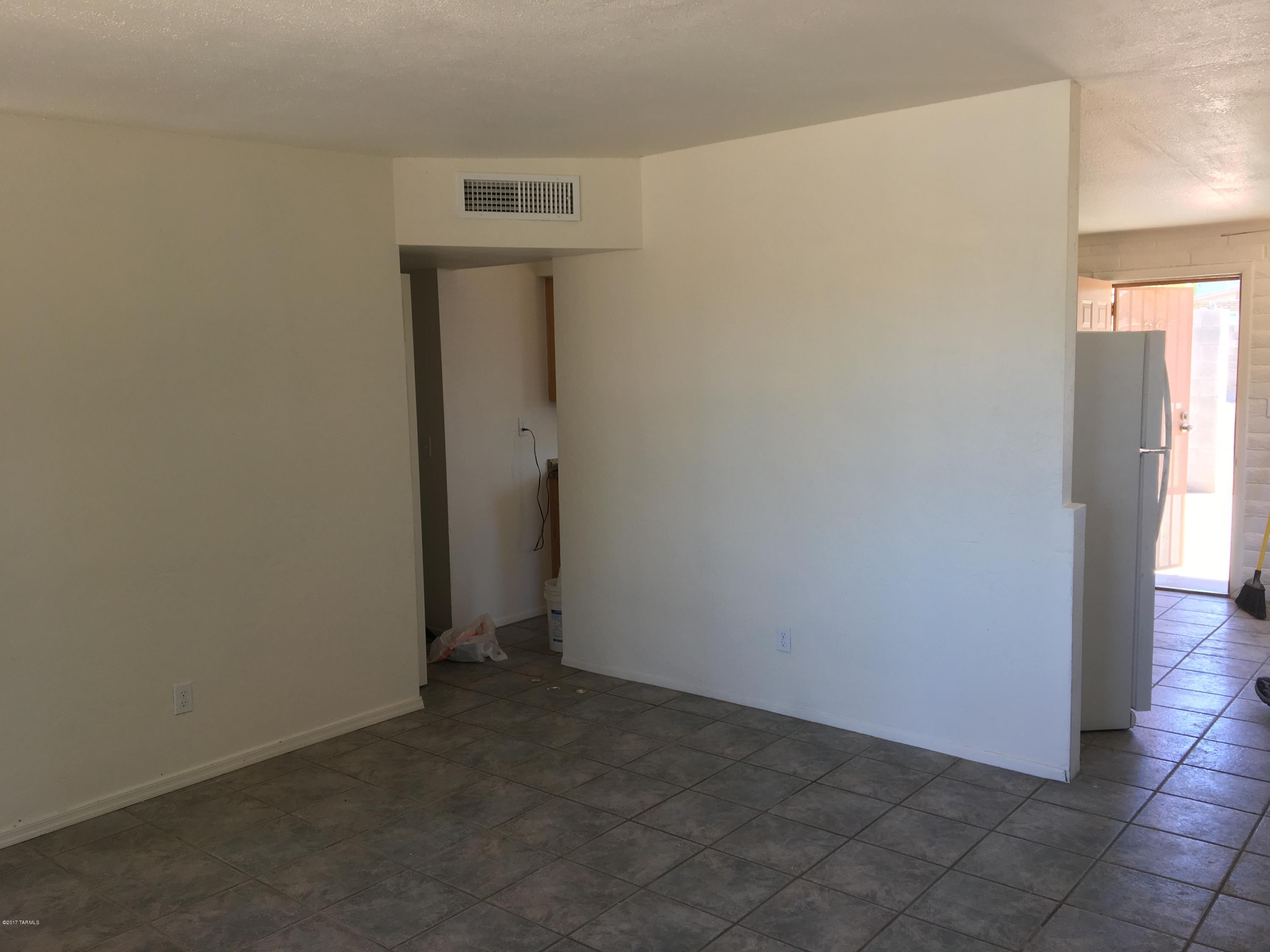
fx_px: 1064
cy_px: 476
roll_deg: +0.9
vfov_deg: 48.2
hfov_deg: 61.7
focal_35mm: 29
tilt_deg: -5.5
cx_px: 635
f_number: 2.2
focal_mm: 4.15
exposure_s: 1/60
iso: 25
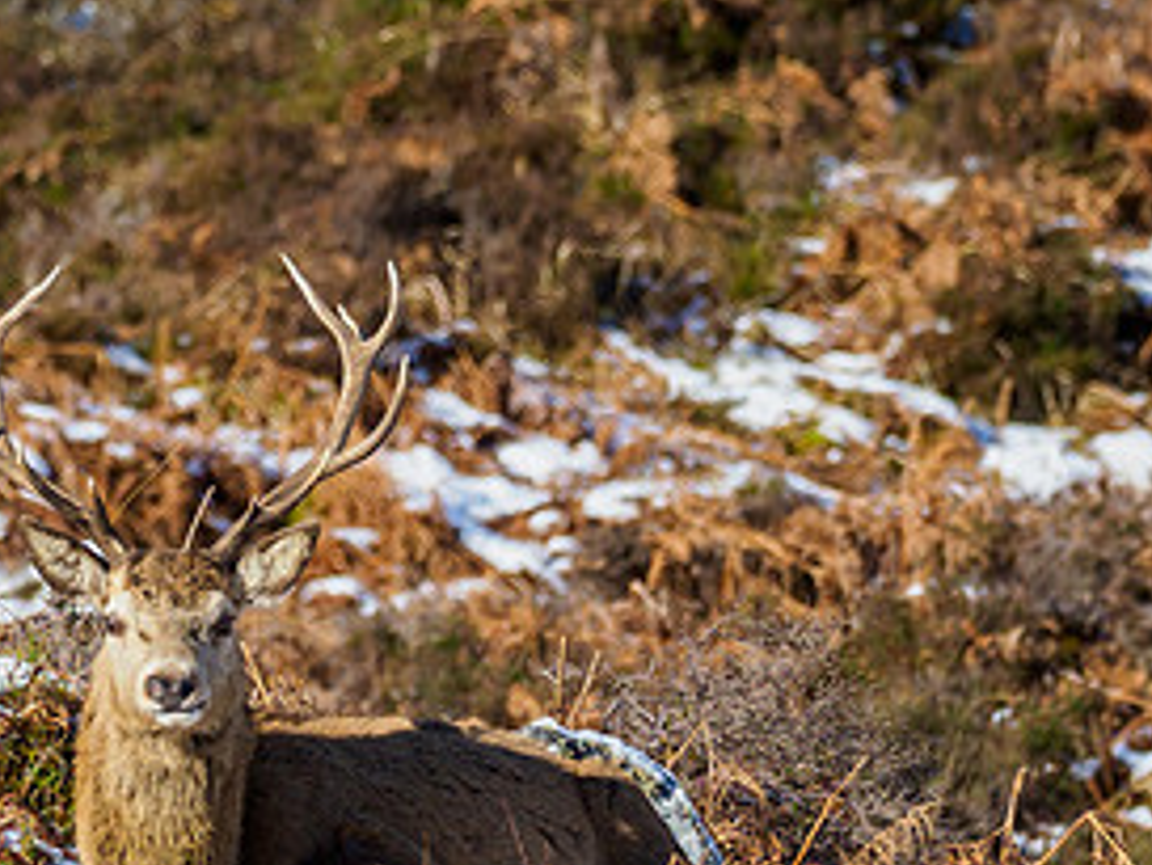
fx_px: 65190
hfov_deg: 1.0
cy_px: 608
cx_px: 515
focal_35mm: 1958
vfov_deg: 0.8
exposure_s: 1/640
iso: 200
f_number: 5.6
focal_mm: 300
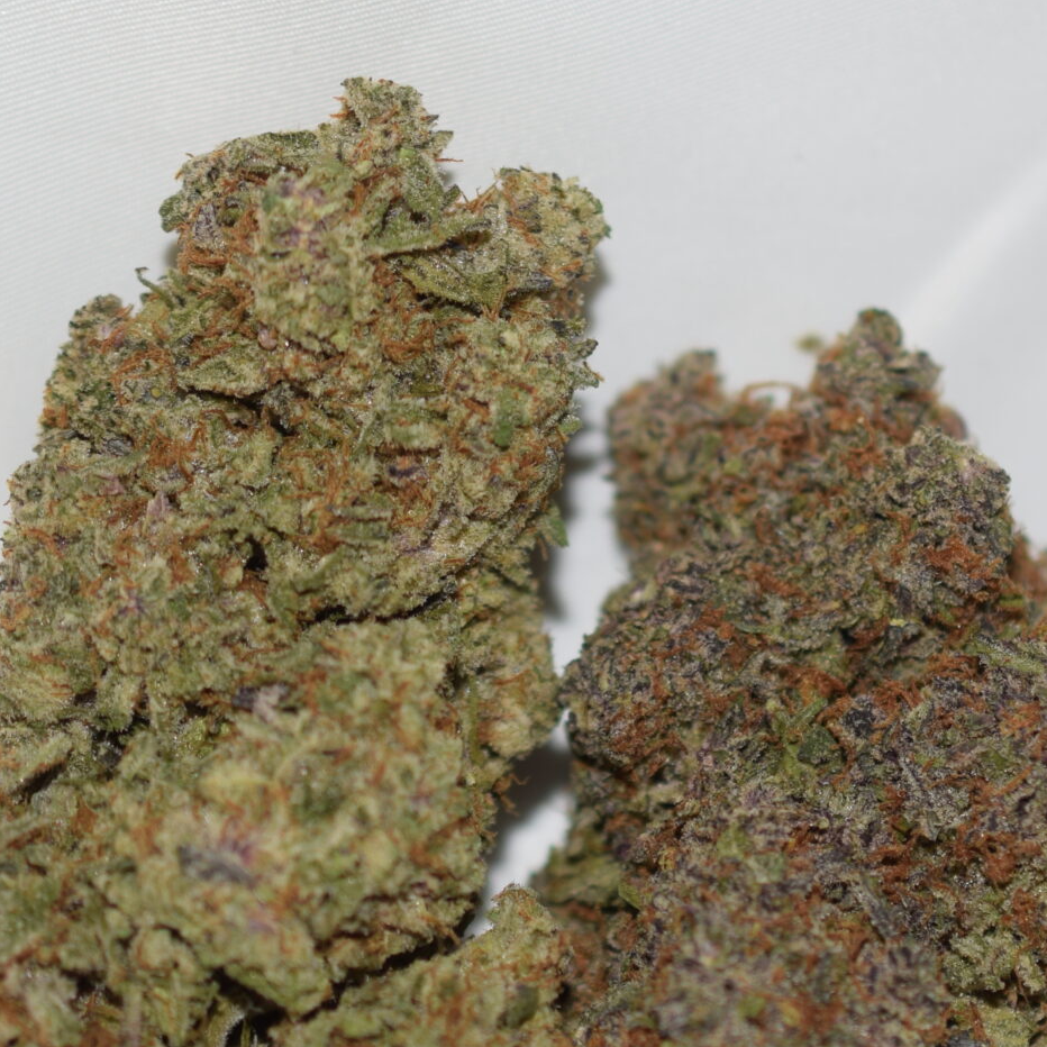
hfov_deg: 12.4
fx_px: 4791
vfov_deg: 12.5
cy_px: 677
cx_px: 861
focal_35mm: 140
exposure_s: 1/60
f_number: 3
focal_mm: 40
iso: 110
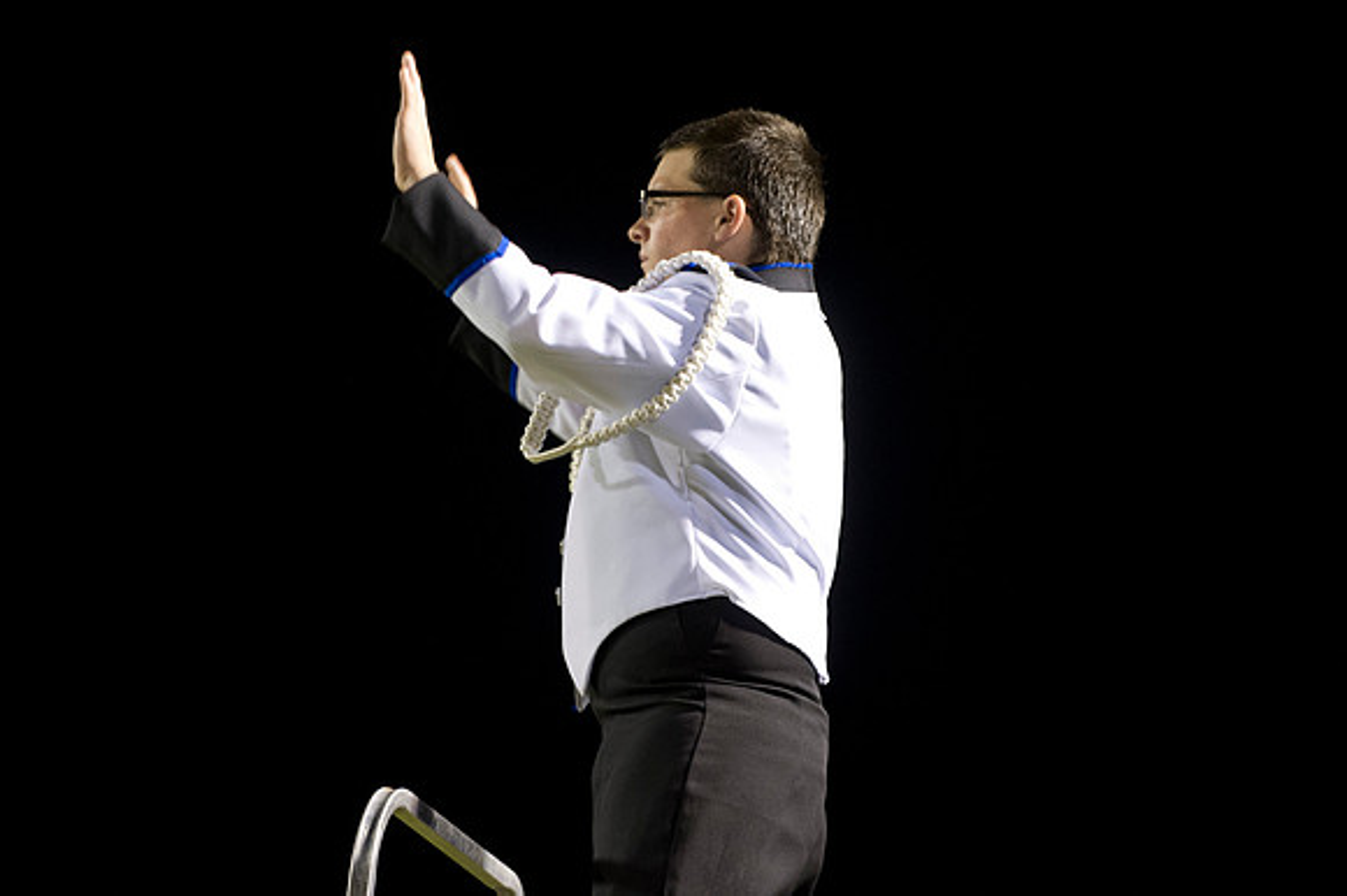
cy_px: 448
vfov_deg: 9.1
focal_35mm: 150
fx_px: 5609
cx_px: 674
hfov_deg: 13.7
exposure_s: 1/125
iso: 3200
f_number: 3.2
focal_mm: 150
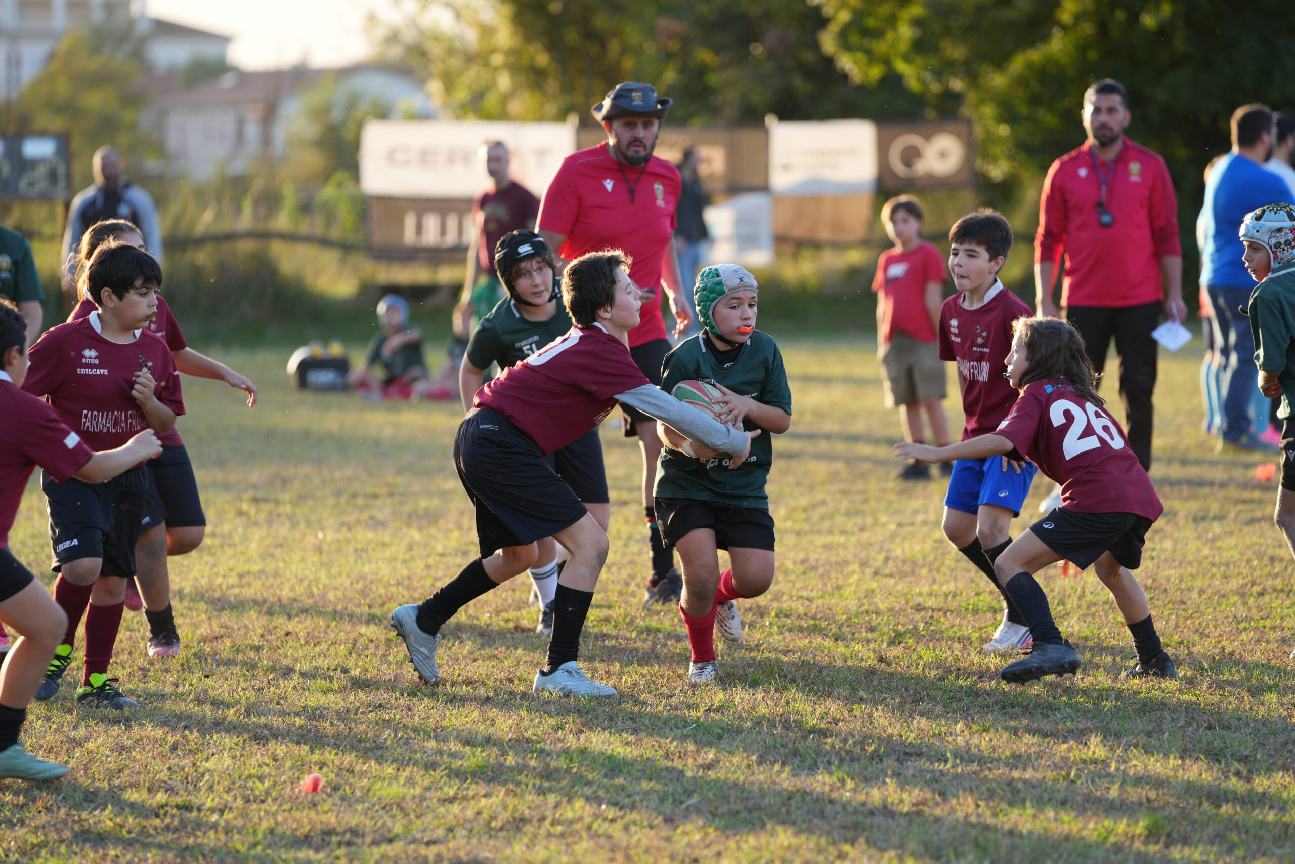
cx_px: 648
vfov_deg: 6.9
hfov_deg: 10.3
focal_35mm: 200
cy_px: 432
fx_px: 7194
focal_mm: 200
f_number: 3.5
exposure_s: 1/320
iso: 200
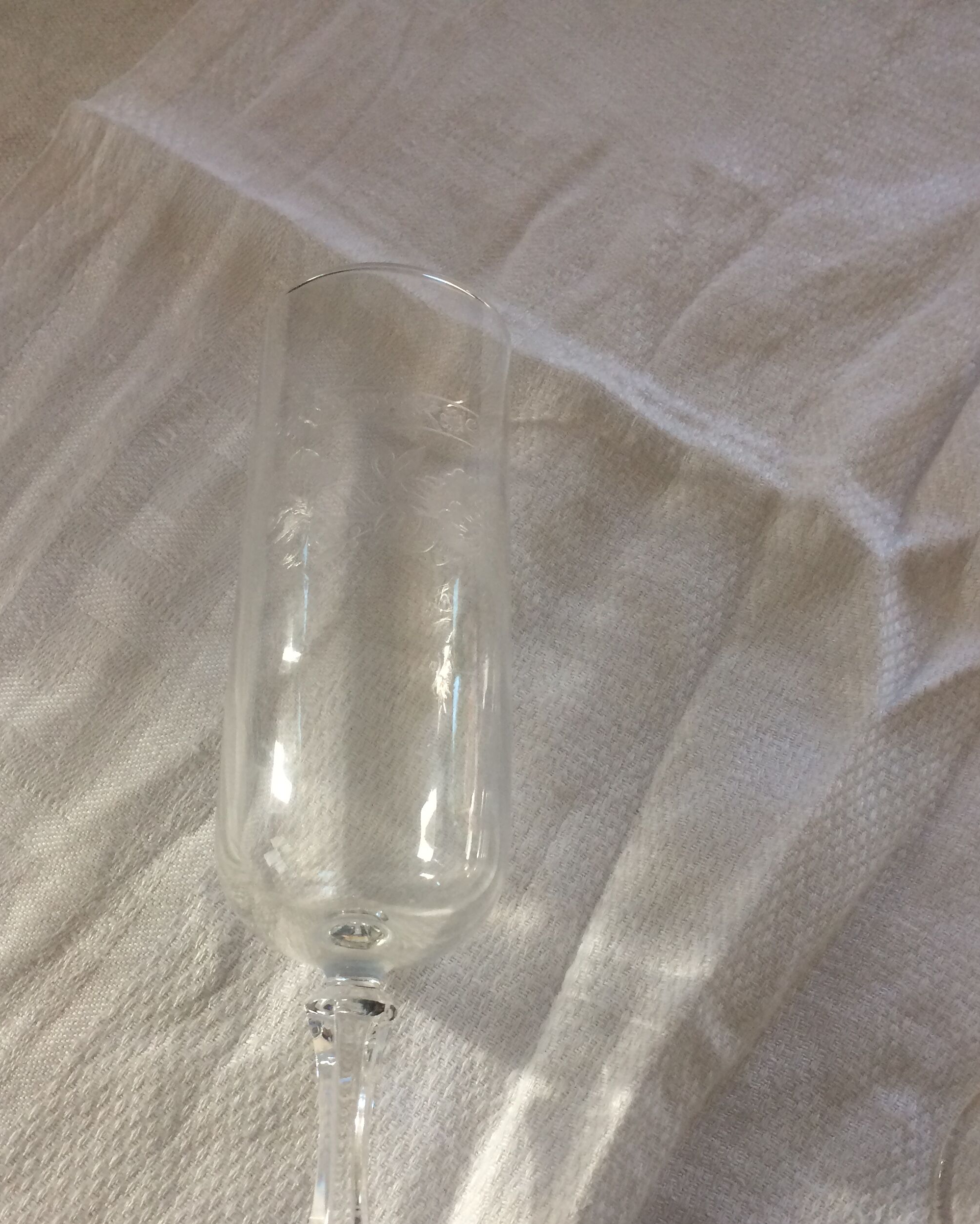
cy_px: 799
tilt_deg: -78.6
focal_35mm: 37
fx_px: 1341
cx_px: 426
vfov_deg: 48.4
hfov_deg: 40.1
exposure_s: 1/33
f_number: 2.2
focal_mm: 4.15
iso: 40
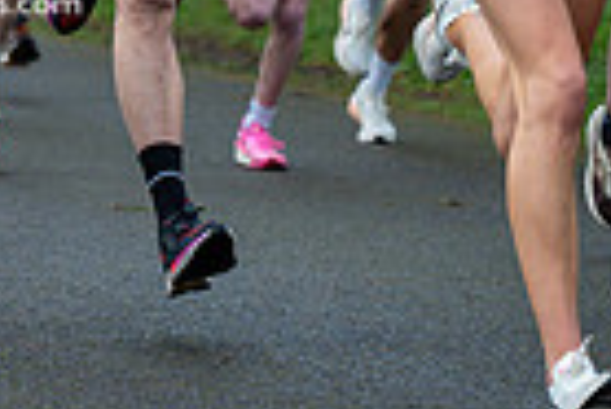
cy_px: -178
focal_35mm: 292
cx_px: -79
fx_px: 4961
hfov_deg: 7.0
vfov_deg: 4.7
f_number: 2.8
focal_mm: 70
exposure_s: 1/1250
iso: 320
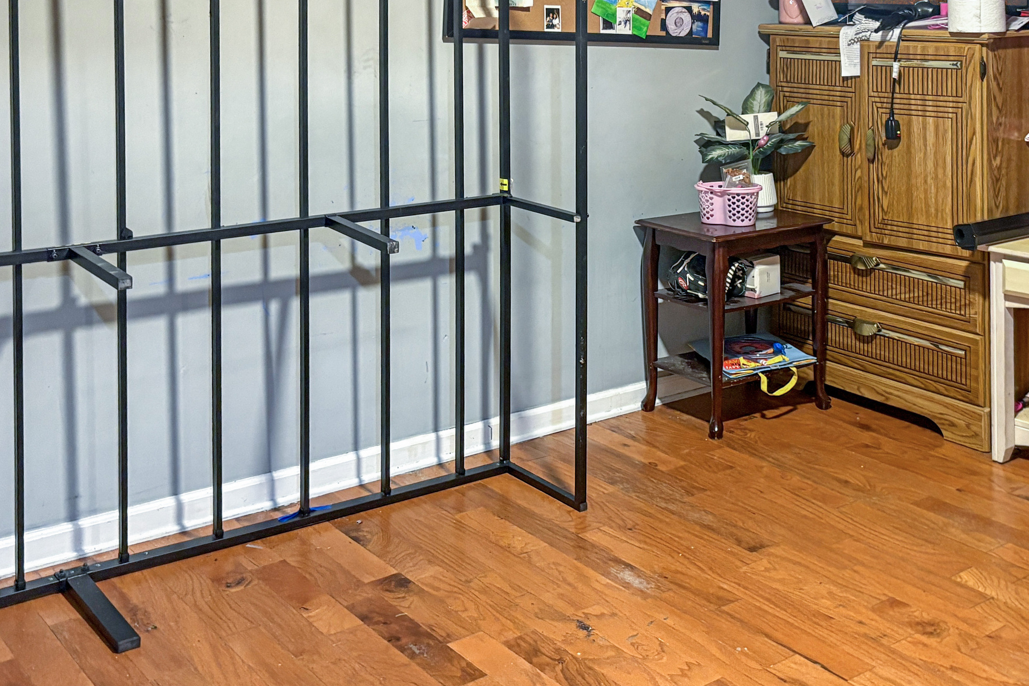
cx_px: 710
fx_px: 1286
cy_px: 404
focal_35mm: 45
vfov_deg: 29.8
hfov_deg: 42.8
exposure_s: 1/60
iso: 400
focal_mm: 5.96
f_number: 1.6
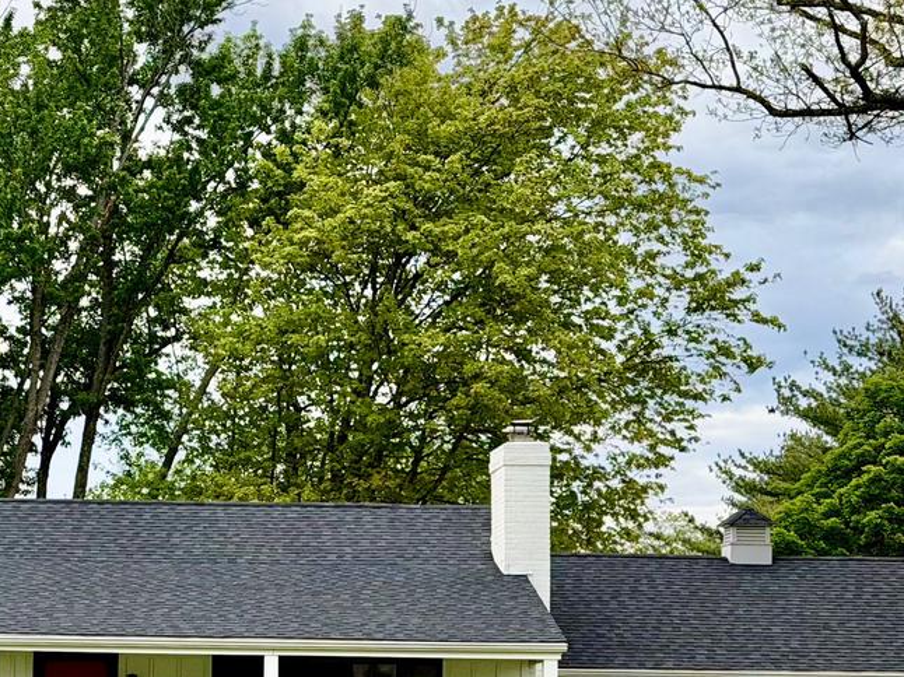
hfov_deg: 18.3
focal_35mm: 107
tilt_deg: +3.3
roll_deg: -0.8
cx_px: 213
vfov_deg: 13.7
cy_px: 553
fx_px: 2793
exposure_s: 1/1678
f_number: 1.78
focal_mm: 6.76
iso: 80
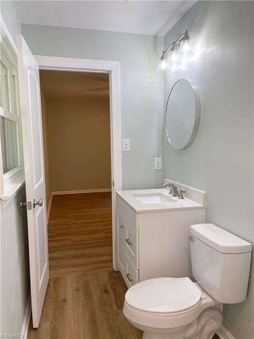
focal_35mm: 26
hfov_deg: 53.1
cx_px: 127
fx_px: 254
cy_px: 170
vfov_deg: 67.3
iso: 50
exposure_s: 1/120
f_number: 1.6
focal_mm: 5.1
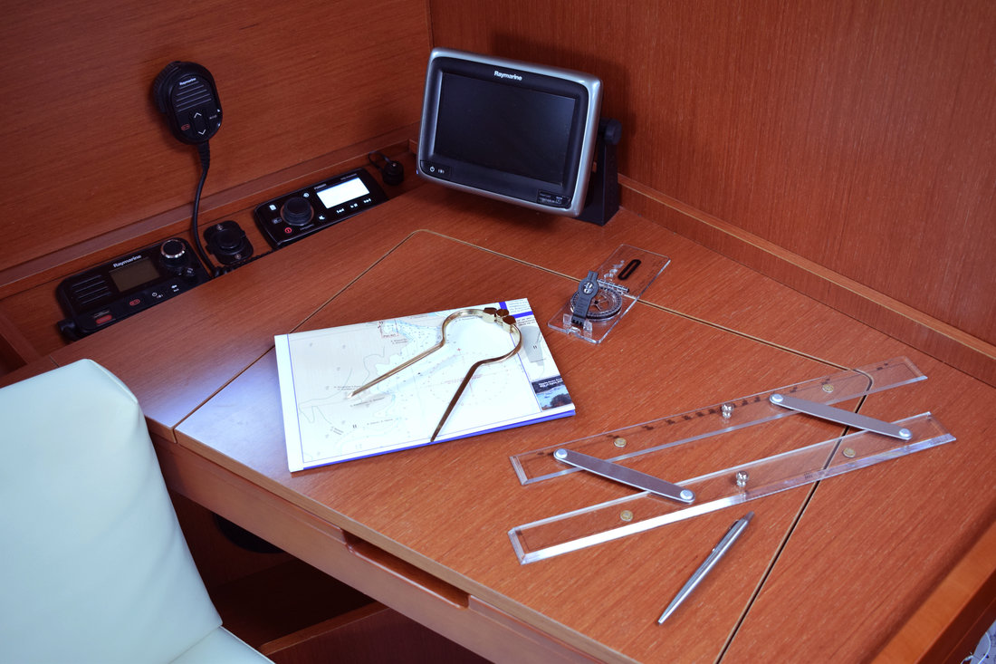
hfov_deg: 51.3
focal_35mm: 38
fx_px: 1037
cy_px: 332
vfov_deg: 35.5
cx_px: 498
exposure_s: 1/100
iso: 1600
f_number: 5
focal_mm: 25
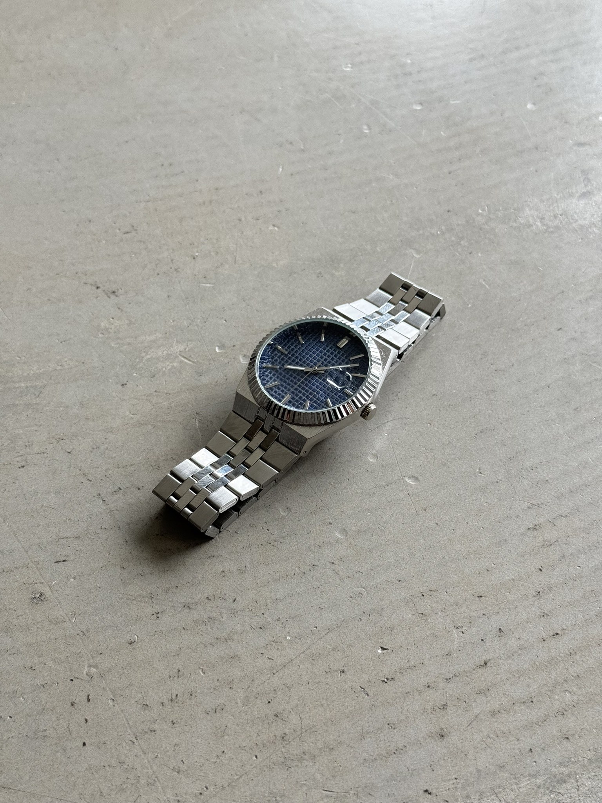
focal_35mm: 48
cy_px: 402
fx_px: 1113
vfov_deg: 39.7
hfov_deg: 30.3
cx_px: 301
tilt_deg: -50.0
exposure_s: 1/368
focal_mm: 6.76
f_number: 1.78
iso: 100
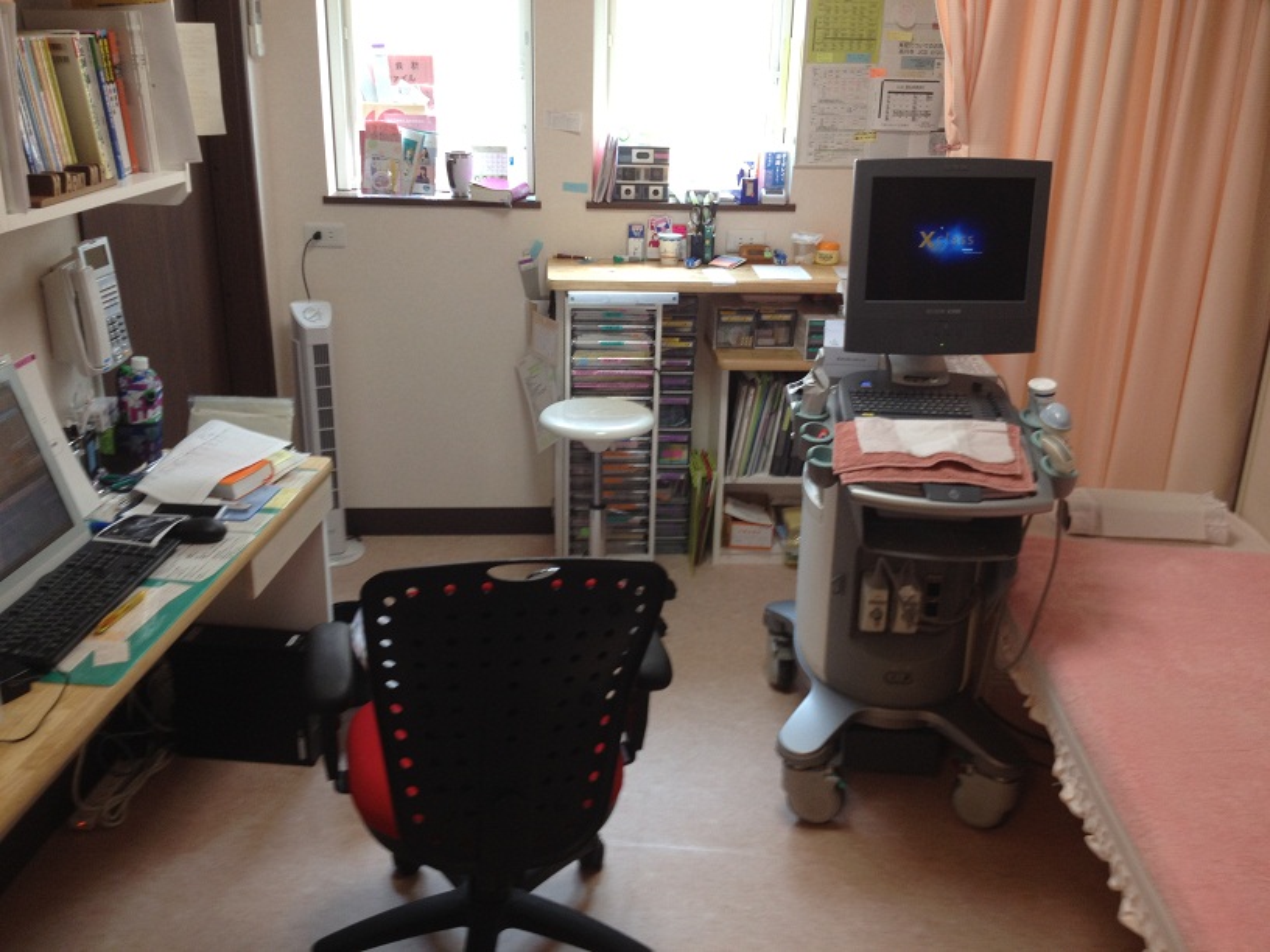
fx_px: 1284
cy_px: 476
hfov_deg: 52.6
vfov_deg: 40.7
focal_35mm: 35
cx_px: 635
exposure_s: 1/30
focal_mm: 4.28
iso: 64
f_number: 2.4
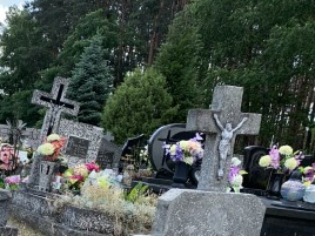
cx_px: -41
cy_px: 270
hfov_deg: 28.1
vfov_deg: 22.1
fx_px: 564
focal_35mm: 62
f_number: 1.8
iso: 25
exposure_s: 1/616
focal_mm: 4.25
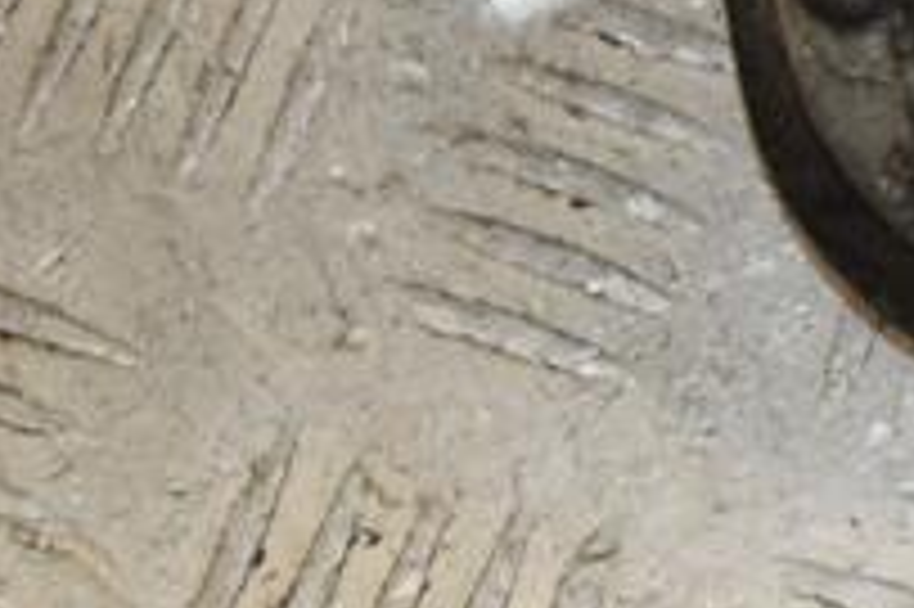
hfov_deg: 7.9
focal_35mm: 257
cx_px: 1157
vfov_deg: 5.3
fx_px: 6519
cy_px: -279
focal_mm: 58
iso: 800
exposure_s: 1/200
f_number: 7.1
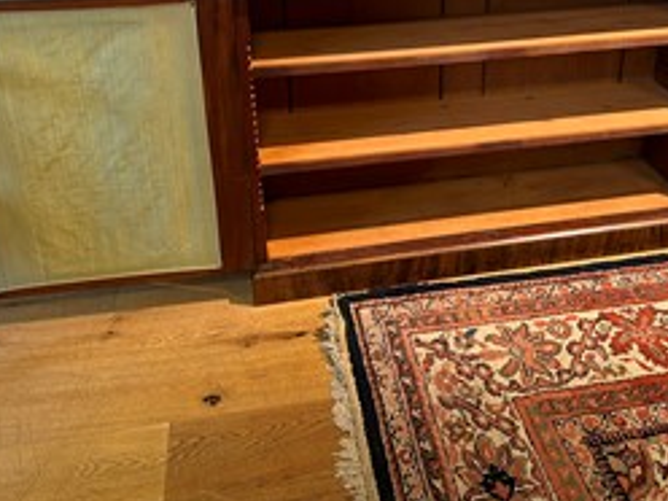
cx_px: 418
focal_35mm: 42
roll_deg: -0.2
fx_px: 810
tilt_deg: -24.5
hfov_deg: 44.4
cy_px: 137
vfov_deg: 33.8
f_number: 1.5
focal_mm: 5.7
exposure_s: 1/50
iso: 200
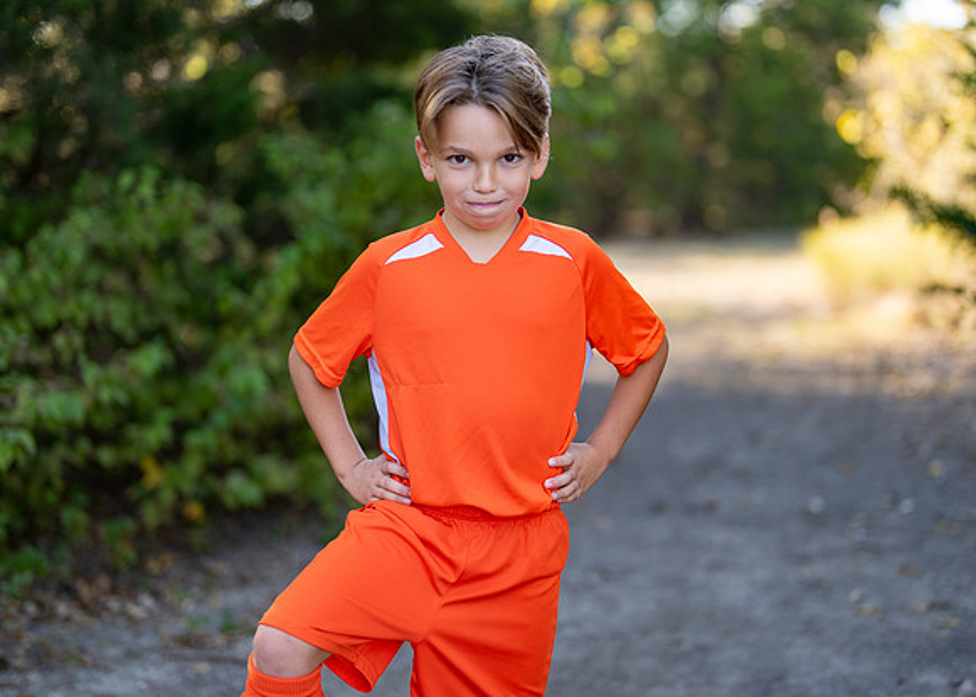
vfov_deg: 24.0
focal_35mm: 59
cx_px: 489
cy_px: 310
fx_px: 1637
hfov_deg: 33.2
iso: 100
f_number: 1.2
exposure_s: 1/1000
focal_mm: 50
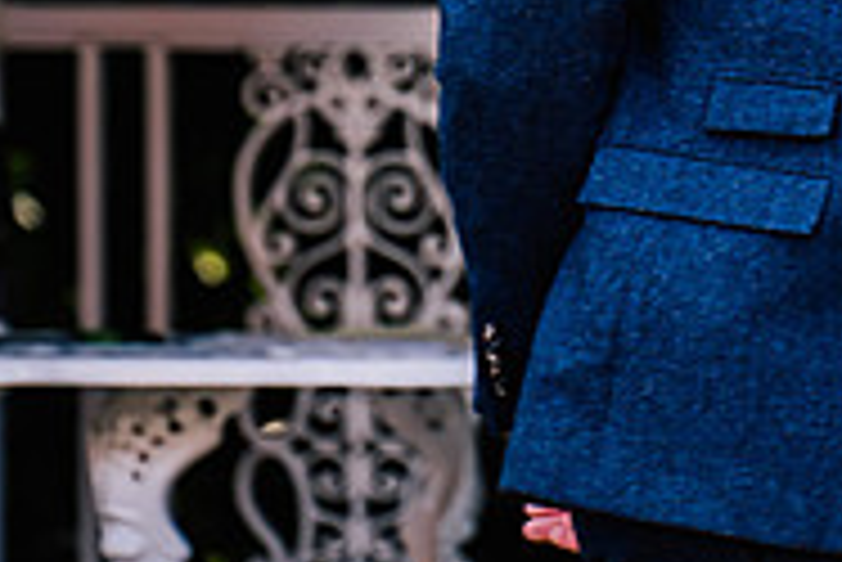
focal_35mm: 584
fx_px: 13669
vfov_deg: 2.4
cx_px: 1032
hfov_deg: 3.5
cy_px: -228
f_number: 4.5
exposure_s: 1/160
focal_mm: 180
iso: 400
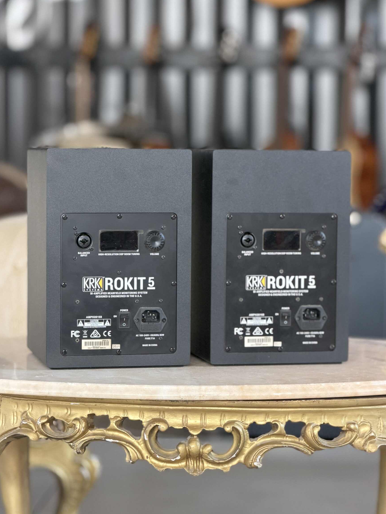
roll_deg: -1.2
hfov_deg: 13.3
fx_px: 1650
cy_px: 241
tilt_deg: -4.2
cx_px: 195
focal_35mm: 111
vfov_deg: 17.7
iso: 250
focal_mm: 16.89
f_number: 2.8
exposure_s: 1/121
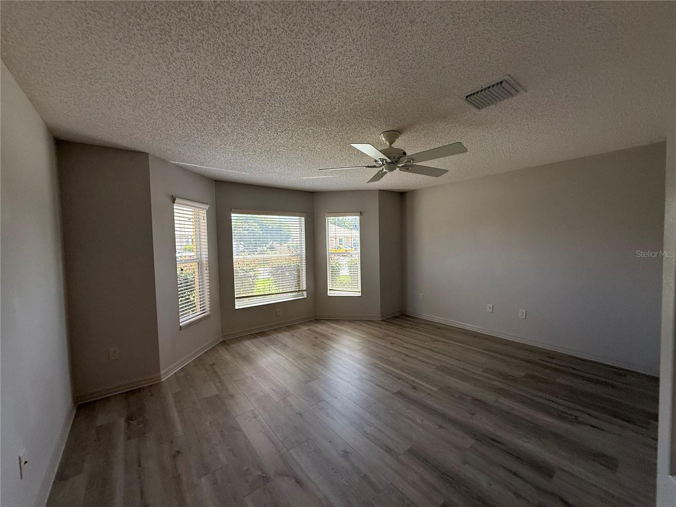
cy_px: 254
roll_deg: +1.0
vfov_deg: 85.7
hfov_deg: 102.1
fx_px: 273
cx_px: 338
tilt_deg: -2.0
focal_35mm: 14
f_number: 2.2
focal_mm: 2.22
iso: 200
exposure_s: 1/120
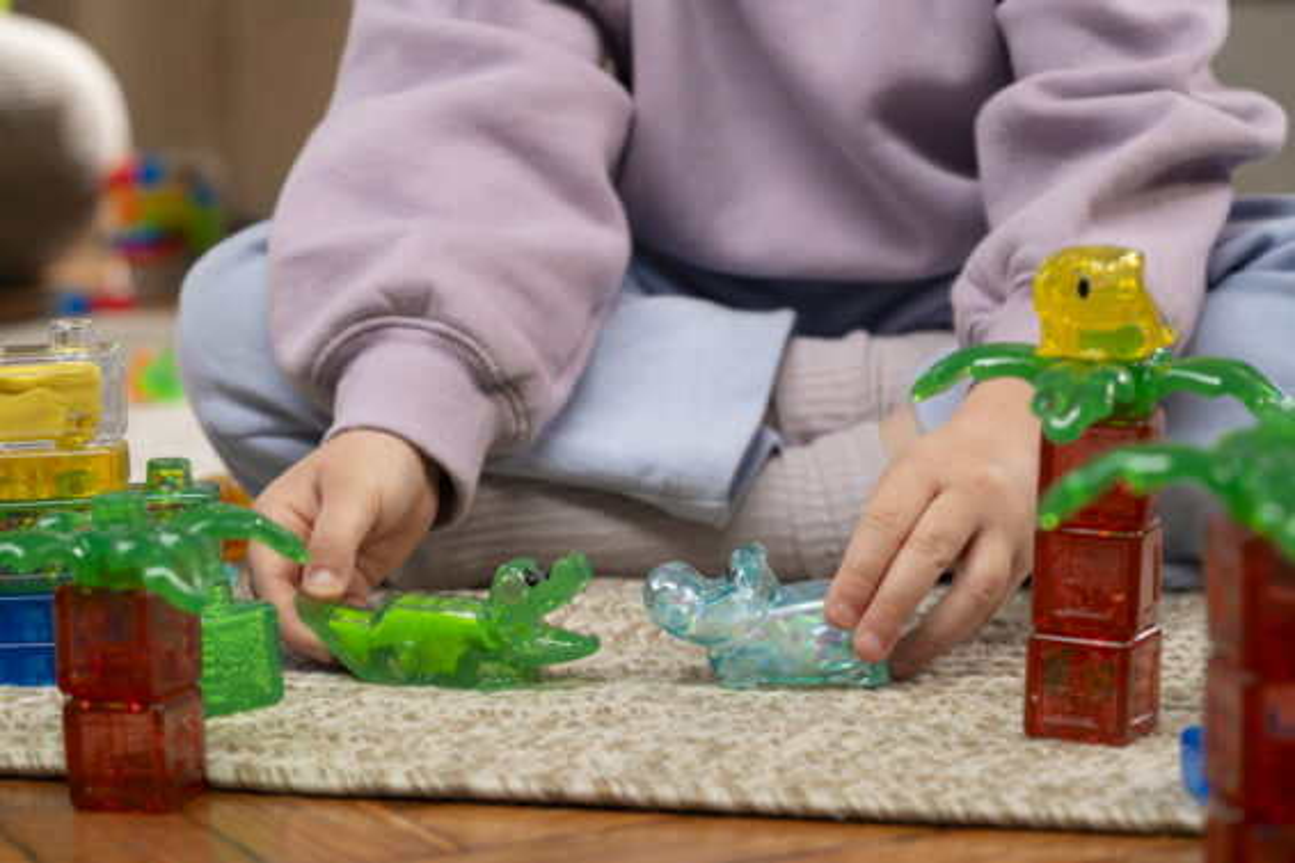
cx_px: 648
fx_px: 2517
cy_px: 432
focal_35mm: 70
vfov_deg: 19.4
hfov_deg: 28.9
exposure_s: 1/500
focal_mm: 70
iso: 2500
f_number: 6.3
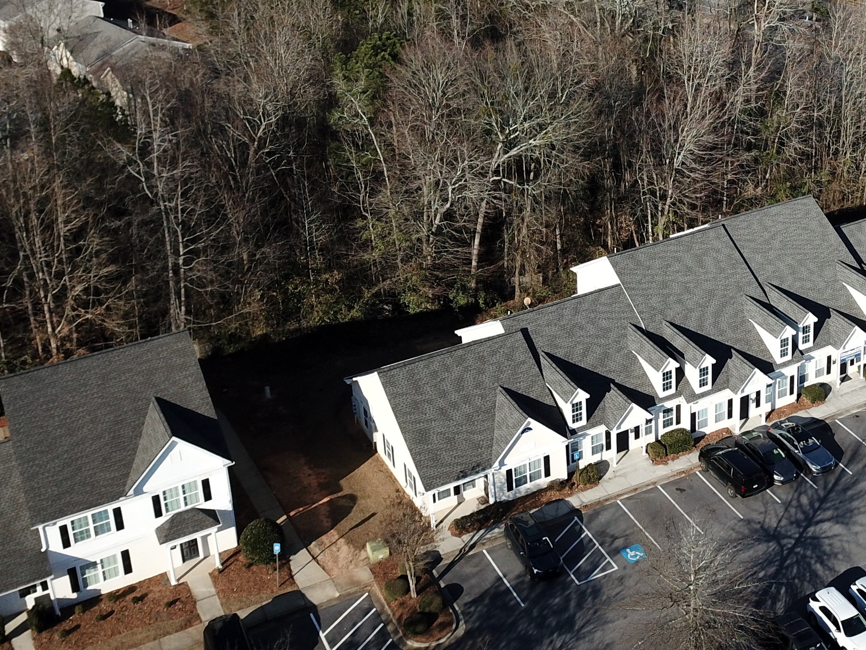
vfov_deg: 28.4
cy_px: 114
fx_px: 1251
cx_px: 763
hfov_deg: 36.1
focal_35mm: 50
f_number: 2.2
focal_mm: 4.73
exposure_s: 1/1267
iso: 100
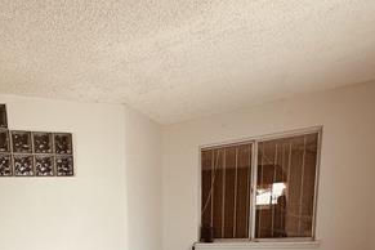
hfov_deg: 53.3
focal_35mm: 32
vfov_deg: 35.0
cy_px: 278
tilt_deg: -10.1
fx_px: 333
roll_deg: +3.4
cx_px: 57
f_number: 2.2
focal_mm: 2.22
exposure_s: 1/271
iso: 50
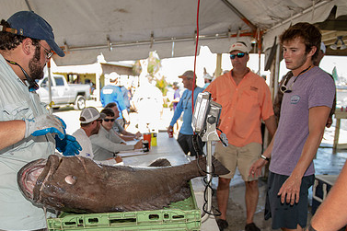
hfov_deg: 48.1
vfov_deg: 32.8
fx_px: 385
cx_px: 134
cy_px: 168
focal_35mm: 40
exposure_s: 1/160
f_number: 2.8
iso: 50
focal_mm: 26
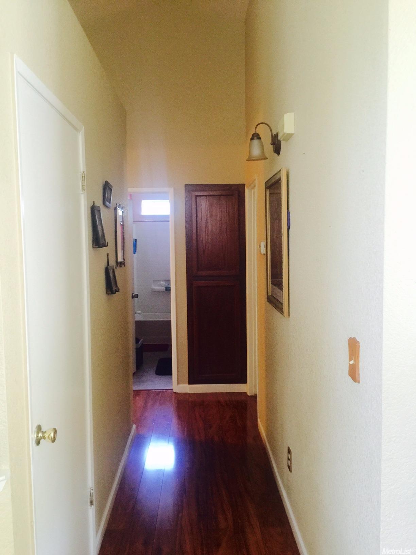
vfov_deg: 61.7
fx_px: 465
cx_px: 208
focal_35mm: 29
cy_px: 278
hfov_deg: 48.2
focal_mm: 4.15
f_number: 2.2
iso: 64
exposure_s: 1/4
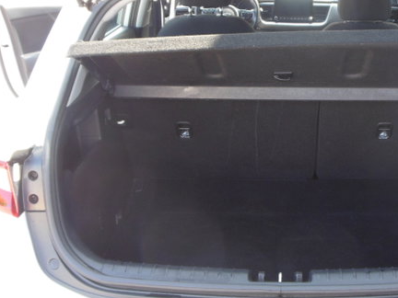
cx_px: 287
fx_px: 586
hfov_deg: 36.8
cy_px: 152
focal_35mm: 51
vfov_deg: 28.6
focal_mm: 5.2
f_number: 3.3
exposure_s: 1/50
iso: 125
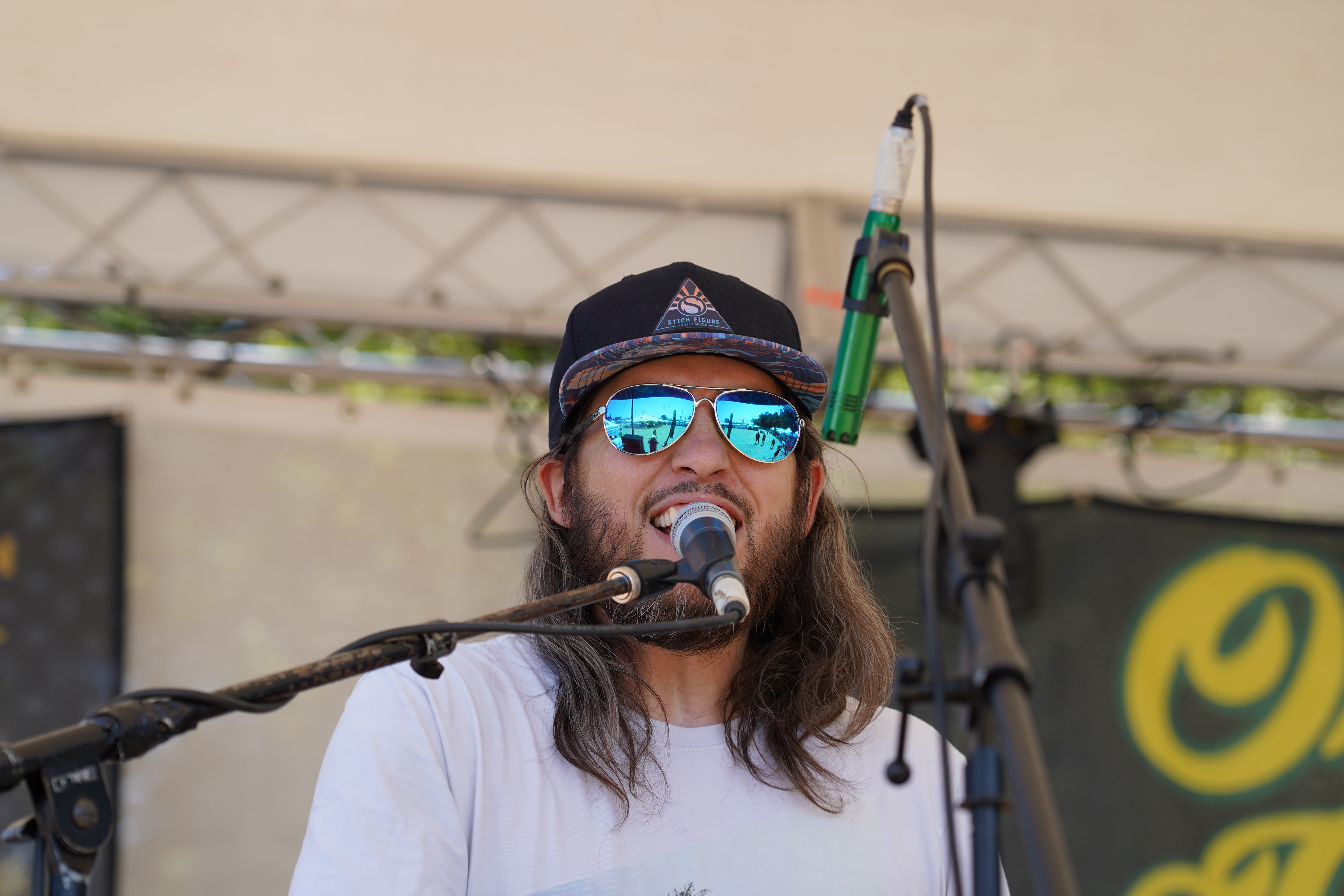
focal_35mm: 122
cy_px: 452
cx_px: 610
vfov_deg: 11.2
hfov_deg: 16.8
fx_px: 4554
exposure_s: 1/250
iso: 100
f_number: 5
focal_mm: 105
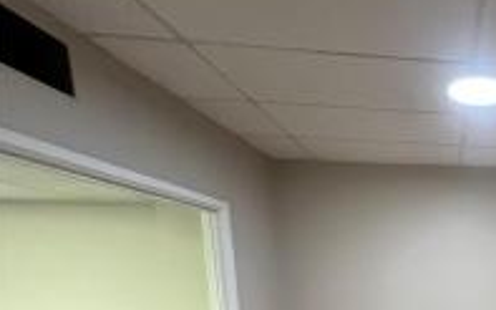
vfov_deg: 37.0
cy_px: 345
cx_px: 499
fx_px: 378
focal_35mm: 28
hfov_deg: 52.4
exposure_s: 1/60
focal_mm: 1.57
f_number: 1.8
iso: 320
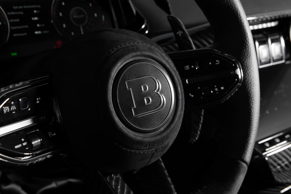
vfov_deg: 27.0
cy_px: 97
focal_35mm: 50
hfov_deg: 39.6
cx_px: 146
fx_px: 404
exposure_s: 1/60
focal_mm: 50
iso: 500
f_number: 10
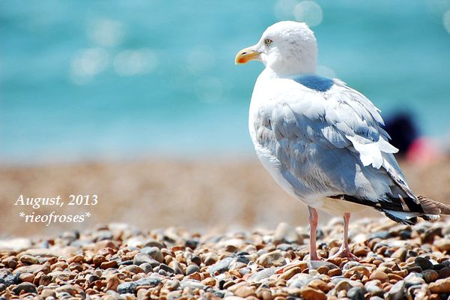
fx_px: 5622
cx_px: 225
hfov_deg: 4.6
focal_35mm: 450
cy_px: 150
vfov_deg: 3.1
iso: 200
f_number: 5.6
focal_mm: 300
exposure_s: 1/800
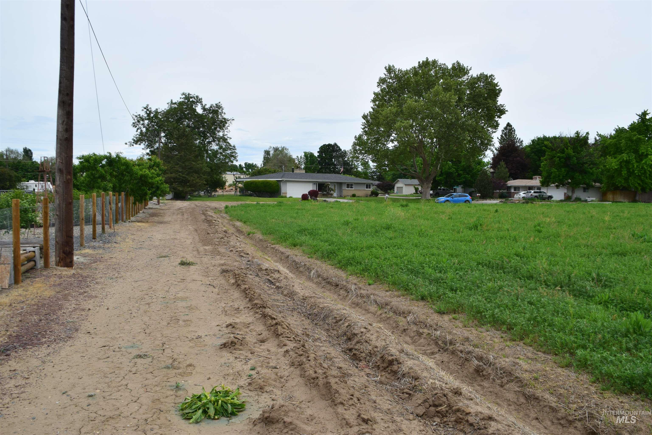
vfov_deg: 43.6
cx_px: 326
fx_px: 543
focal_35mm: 30
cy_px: 218
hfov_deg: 61.9
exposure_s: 1/500
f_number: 11
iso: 320
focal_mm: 20
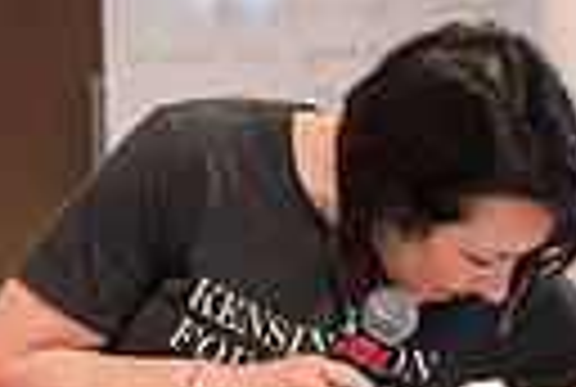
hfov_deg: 12.0
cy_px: 470
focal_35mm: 169
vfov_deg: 8.1
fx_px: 2710
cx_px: 578
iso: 2200
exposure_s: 1/125
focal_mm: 35
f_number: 2.8
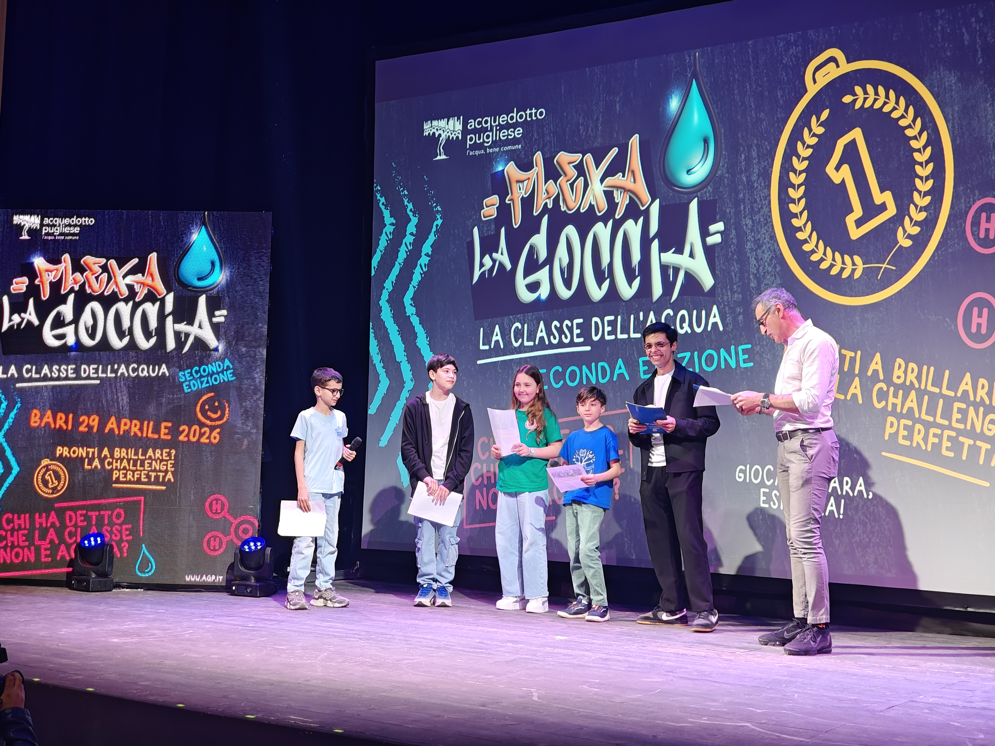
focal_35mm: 47
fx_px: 1351
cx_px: 498
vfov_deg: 30.9
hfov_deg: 40.4
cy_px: 373
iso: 320
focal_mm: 7.1
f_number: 2
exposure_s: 1/81
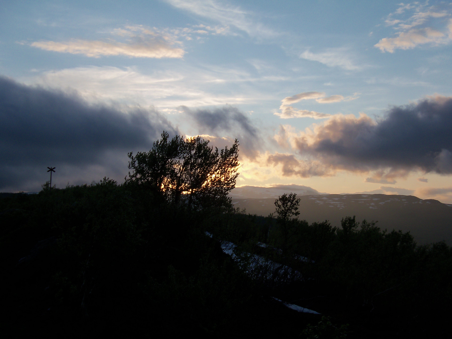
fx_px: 548
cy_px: 170
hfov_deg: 44.8
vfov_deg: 34.3
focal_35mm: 42
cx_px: 226
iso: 80
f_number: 3.7
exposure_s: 1/800
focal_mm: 7.5
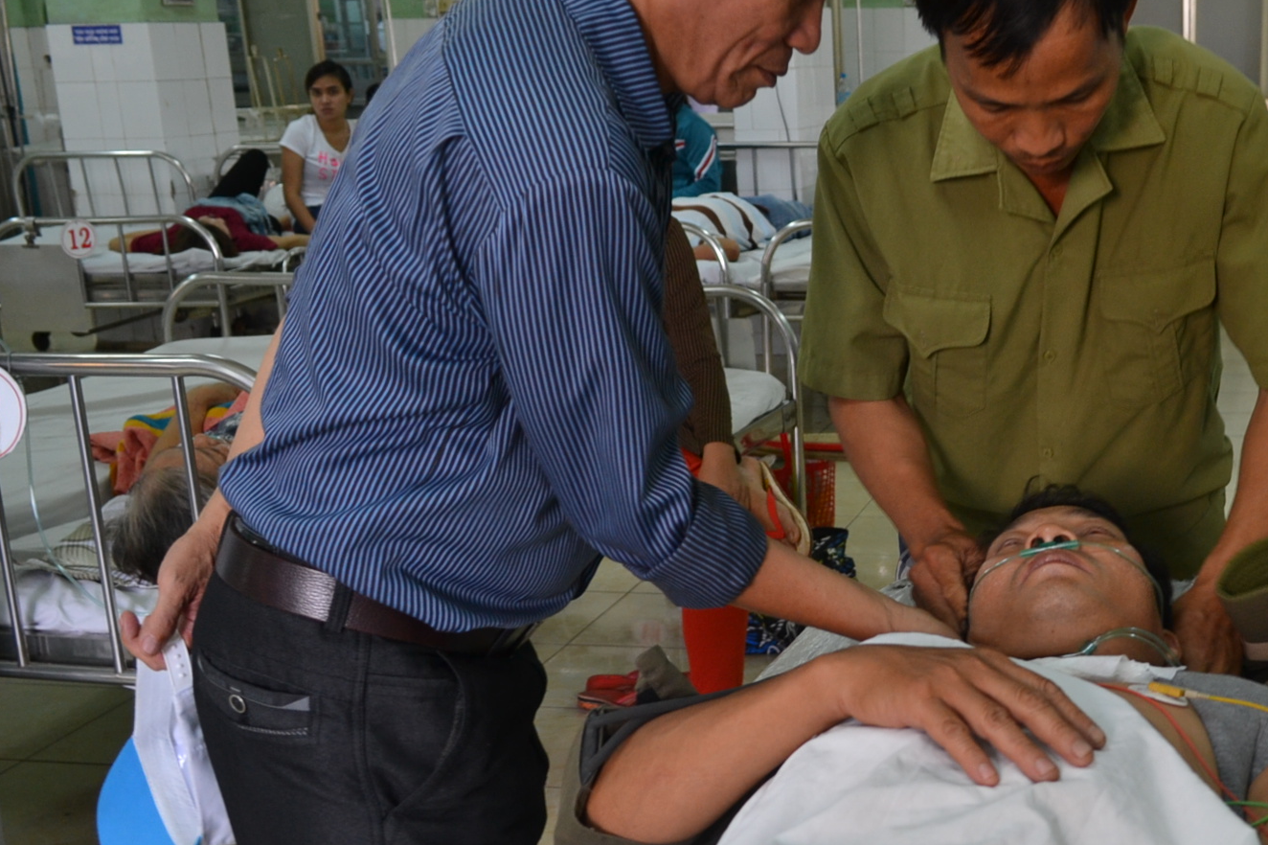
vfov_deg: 28.4
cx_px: 975
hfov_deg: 40.5
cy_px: 585
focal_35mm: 47
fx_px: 1655
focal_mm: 18
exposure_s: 1/40
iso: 400
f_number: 3.5
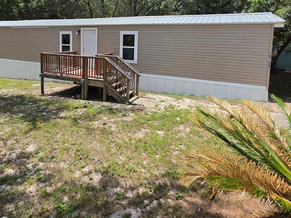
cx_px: 125
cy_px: 58
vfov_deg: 60.4
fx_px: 176
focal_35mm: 21
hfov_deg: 78.6
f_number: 1.9
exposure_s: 1/1525
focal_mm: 2.2
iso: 32
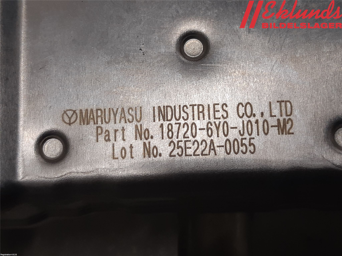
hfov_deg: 67.3
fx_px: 257
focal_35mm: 26
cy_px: 128
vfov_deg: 53.1
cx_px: 171
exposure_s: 1/100
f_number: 1.7
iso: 40
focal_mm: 3.93
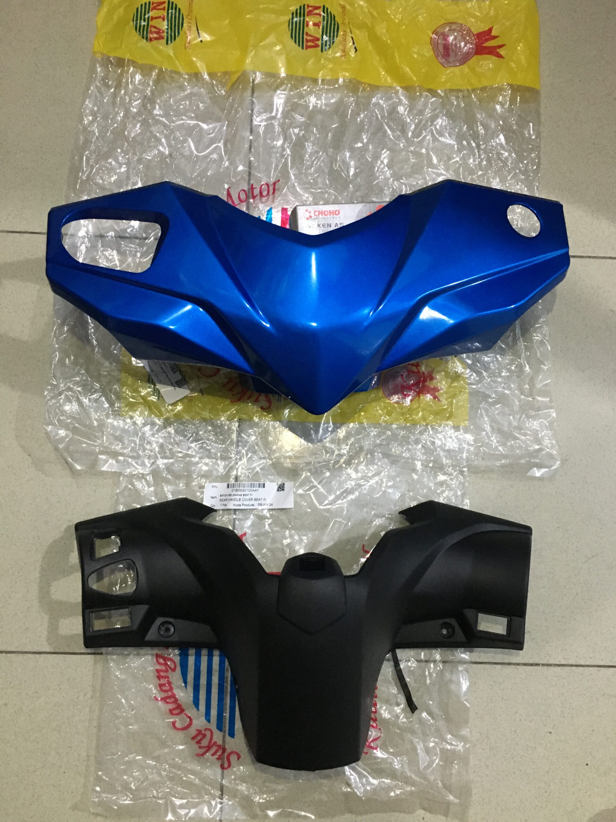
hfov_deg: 48.2
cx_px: 308
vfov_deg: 61.7
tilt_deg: -81.5
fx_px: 688
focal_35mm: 29
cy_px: 411
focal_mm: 4.15
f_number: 2.2
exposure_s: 1/17
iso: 250
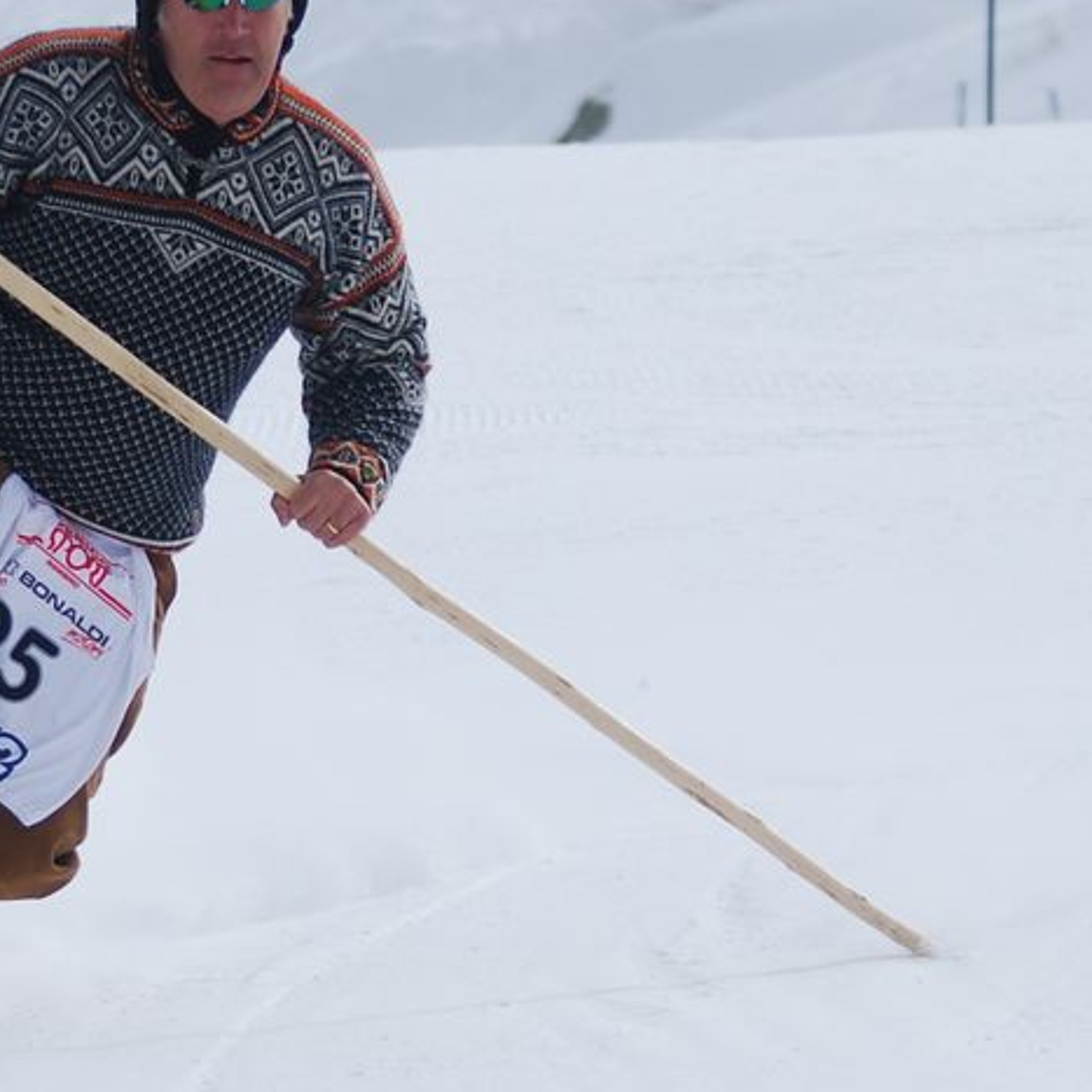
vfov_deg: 3.3
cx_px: 351
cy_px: 628
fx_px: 19023
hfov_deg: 3.3
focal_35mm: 533
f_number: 5
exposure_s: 1/1250
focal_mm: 122
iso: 100
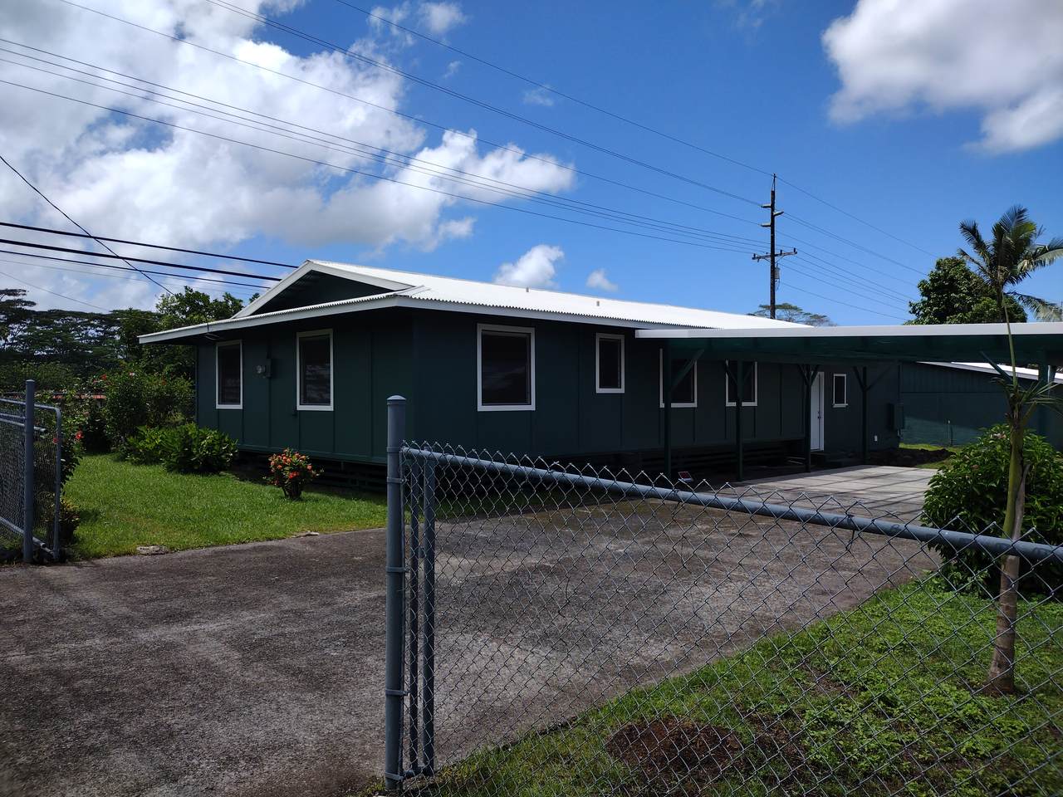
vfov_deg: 51.4
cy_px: 398
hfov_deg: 65.3
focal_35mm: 27
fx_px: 829
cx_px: 532
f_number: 1.7
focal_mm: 4.71
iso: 100
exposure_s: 1/3137
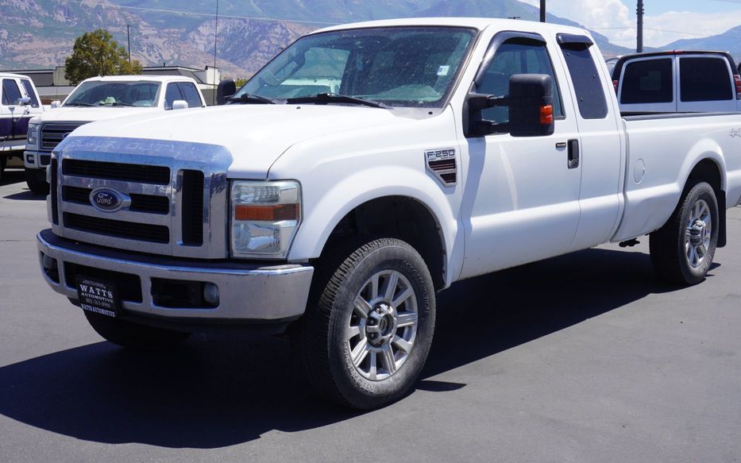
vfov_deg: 27.4
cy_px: 233
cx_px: 376
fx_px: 949
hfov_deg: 42.6
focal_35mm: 47
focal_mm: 28
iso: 100
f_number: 11
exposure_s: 1/160
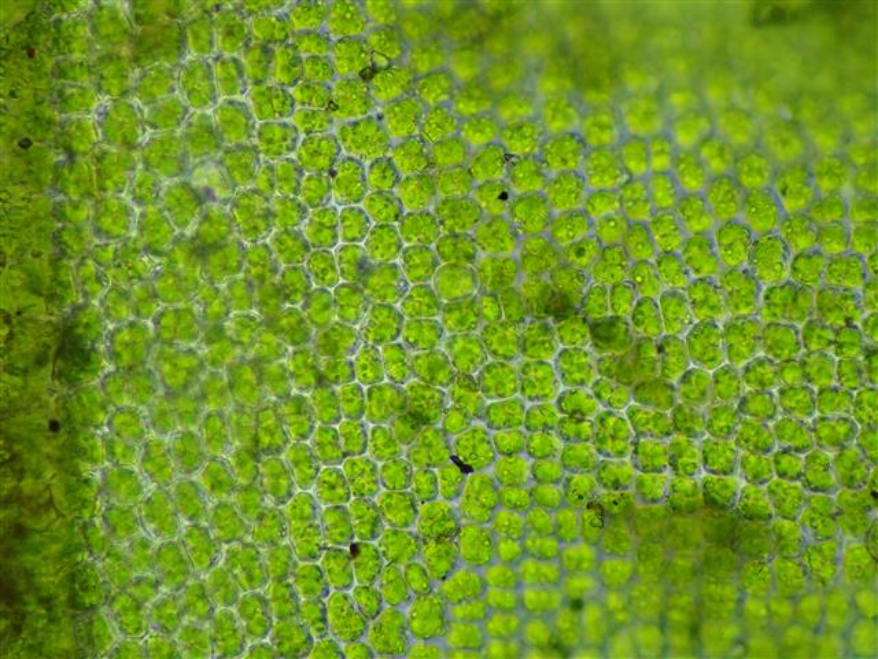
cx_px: 439
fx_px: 1649
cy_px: 330
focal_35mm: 65
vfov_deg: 22.6
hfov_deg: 29.8
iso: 500
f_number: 3.8
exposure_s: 1/60
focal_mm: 11.78
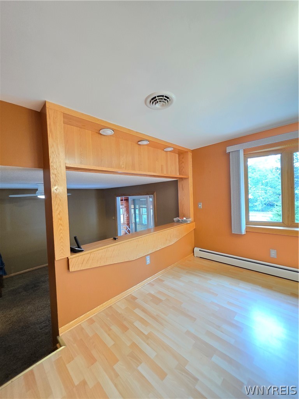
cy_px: 200
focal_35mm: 13
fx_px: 150
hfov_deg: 89.9
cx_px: 150
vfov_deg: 106.2
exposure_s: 1/24
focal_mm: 2.2
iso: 1250
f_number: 1.9
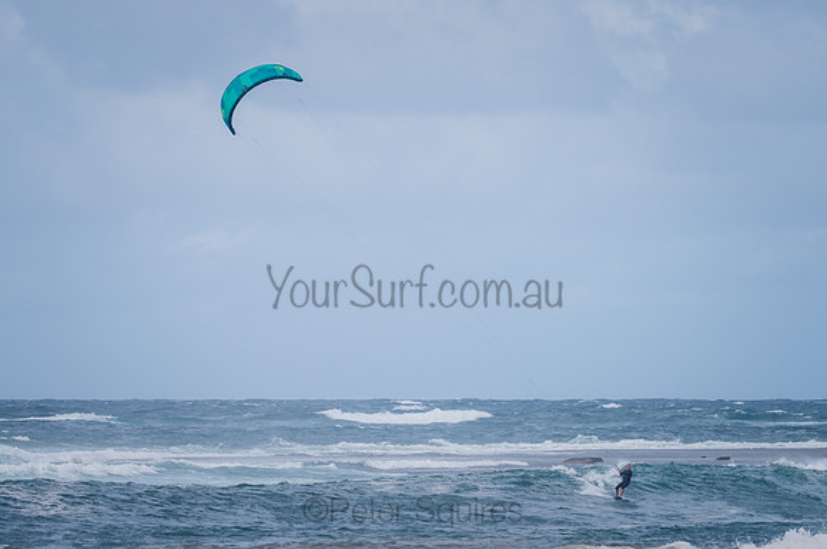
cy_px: 270
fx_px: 9296
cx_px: 410
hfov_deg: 5.1
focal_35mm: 405
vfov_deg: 3.4
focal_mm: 330
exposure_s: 1/1000
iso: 64
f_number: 5.6
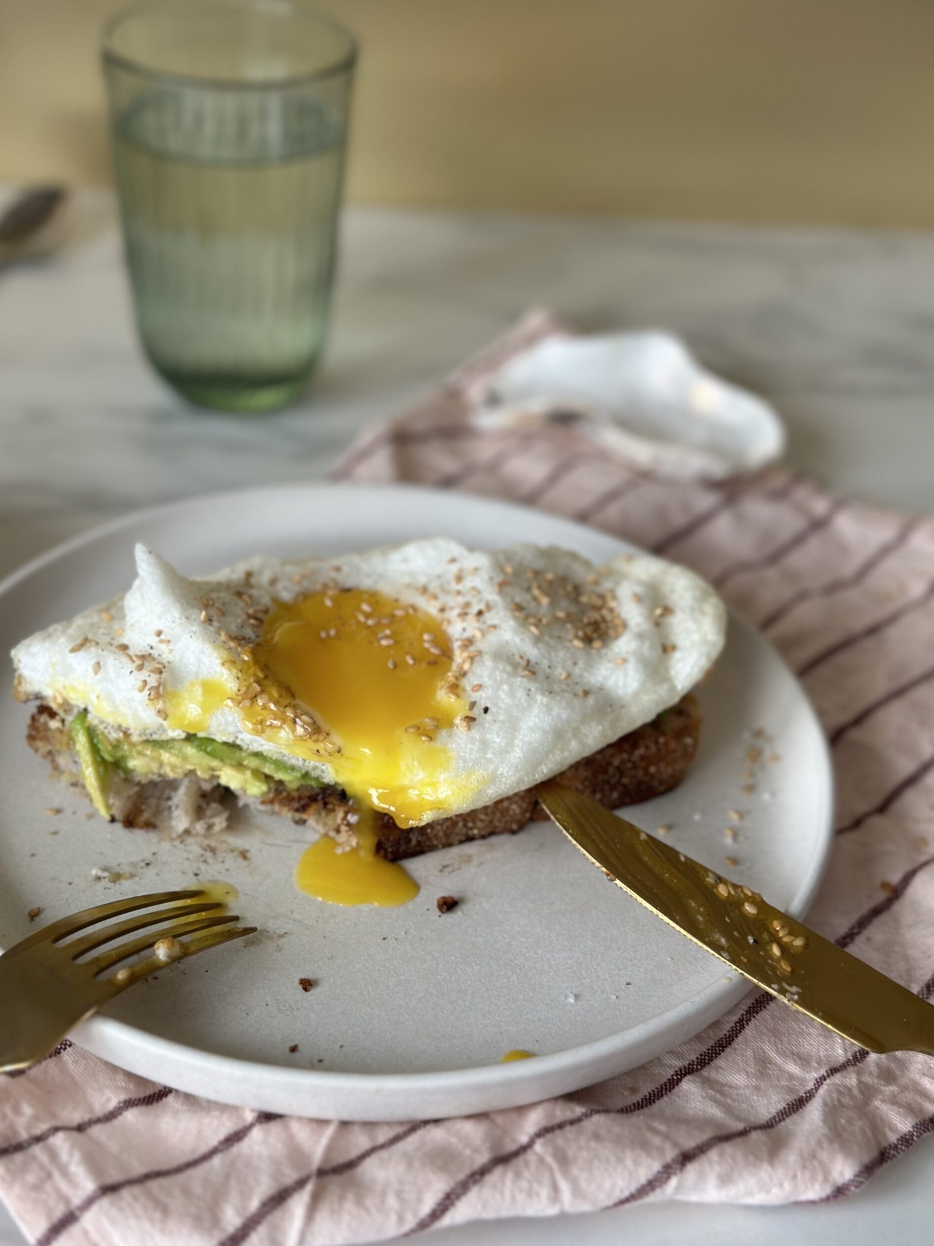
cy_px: 624
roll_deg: -5.0
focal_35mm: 49
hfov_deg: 29.7
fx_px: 1763
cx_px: 459
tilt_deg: -35.6
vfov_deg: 38.9
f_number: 1.78
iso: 125
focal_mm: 6.86
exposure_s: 1/91
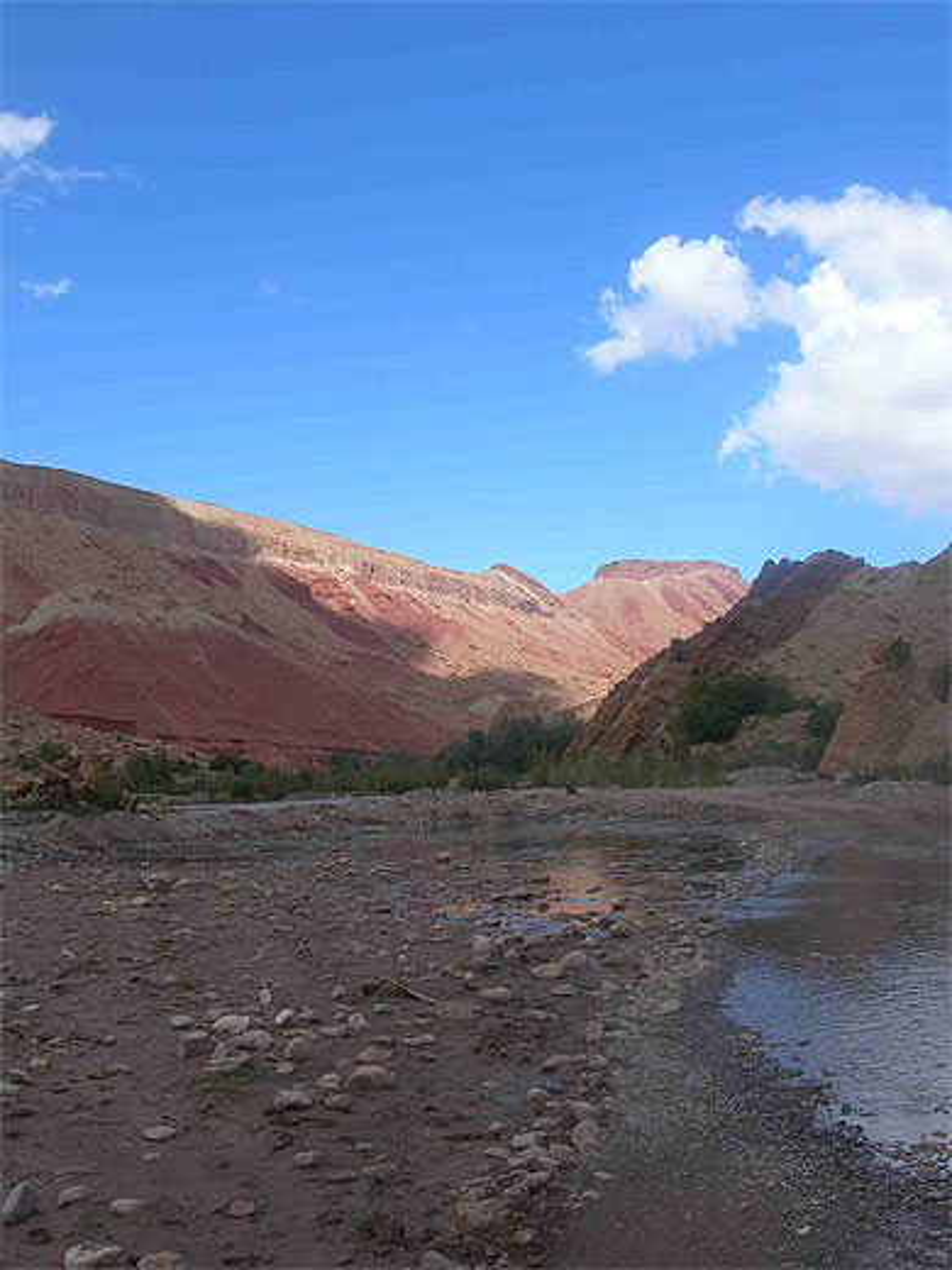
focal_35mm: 38
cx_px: 476
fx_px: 1393
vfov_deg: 49.0
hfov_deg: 37.7
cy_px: 635
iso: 50
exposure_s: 1/460
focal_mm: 7.8
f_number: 4.8
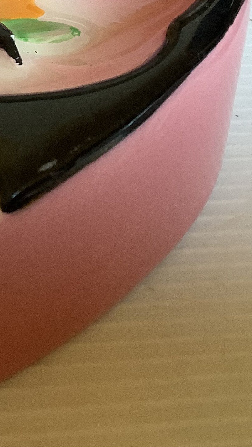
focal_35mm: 76
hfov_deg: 14.9
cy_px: 113
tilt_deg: -39.5
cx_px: -107
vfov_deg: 27.5
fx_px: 903
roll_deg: -2.0
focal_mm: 3.3
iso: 160
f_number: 2.4
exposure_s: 1/60
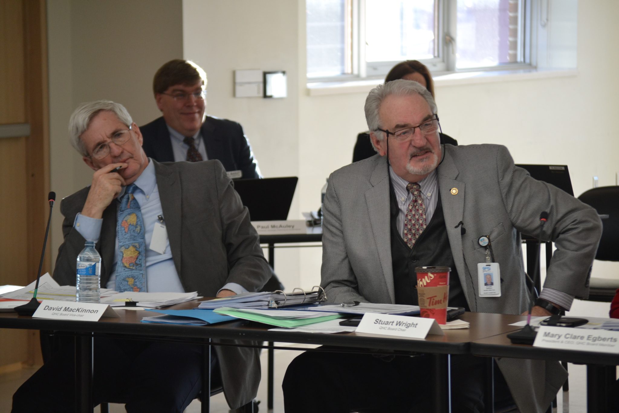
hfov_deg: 13.7
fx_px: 2579
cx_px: 310
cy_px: 206
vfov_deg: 9.1
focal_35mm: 150
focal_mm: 100
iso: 560
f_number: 4.5
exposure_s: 1/125
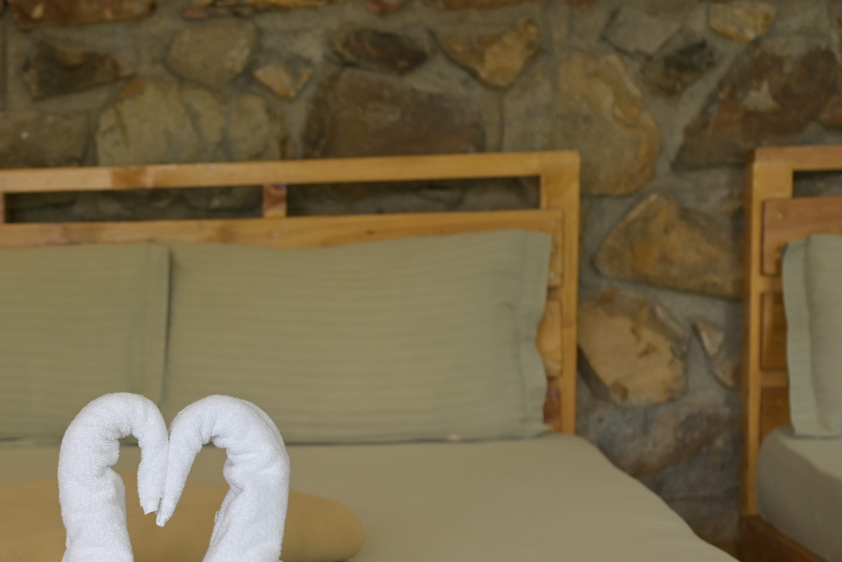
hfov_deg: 23.6
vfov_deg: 16.3
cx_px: 22
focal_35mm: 83
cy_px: 496
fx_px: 1941
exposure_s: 1/250
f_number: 3.2
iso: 640
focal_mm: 35
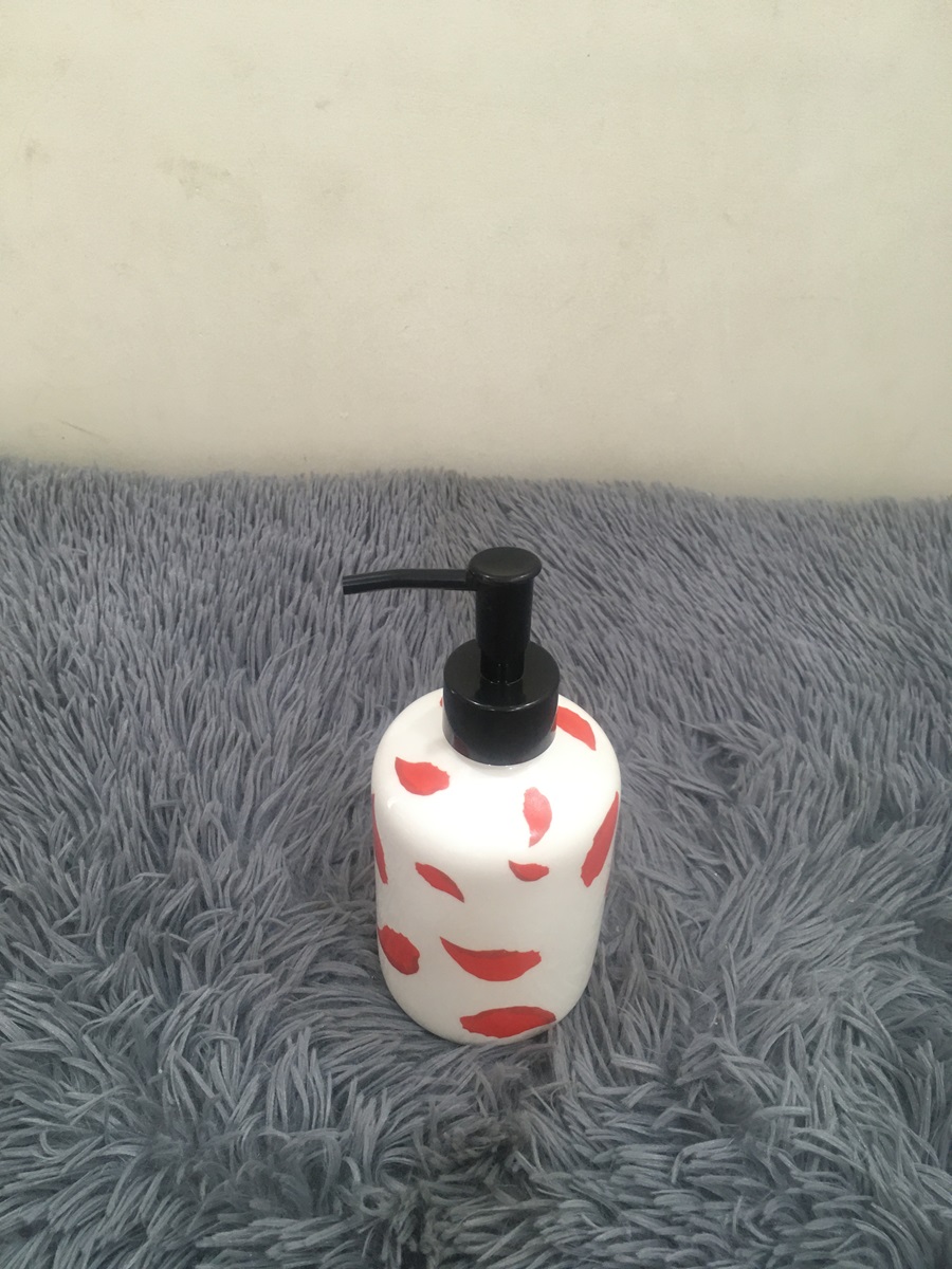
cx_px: 476
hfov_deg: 48.2
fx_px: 1063
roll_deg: -3.3
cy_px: 634
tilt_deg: -42.8
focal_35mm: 29
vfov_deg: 61.7
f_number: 2.2
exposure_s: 1/33
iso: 125
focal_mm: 4.15
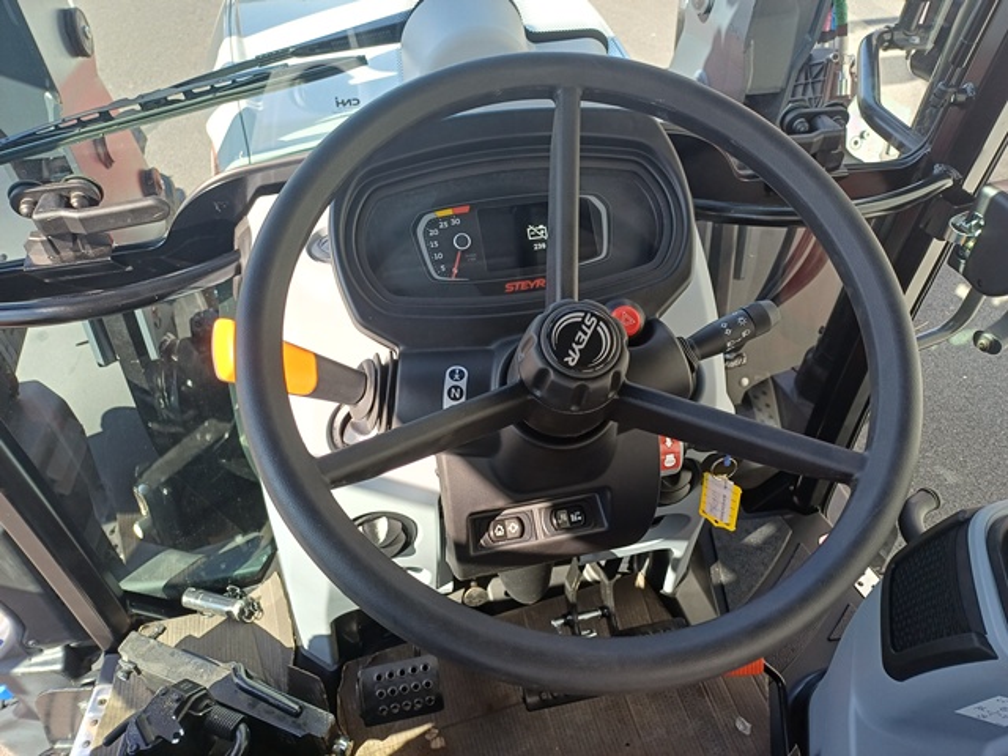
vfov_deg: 54.9
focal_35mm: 25
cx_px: 504
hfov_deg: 69.4
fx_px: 728
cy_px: 378
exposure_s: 1/132
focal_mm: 4.65
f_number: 1.8
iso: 50
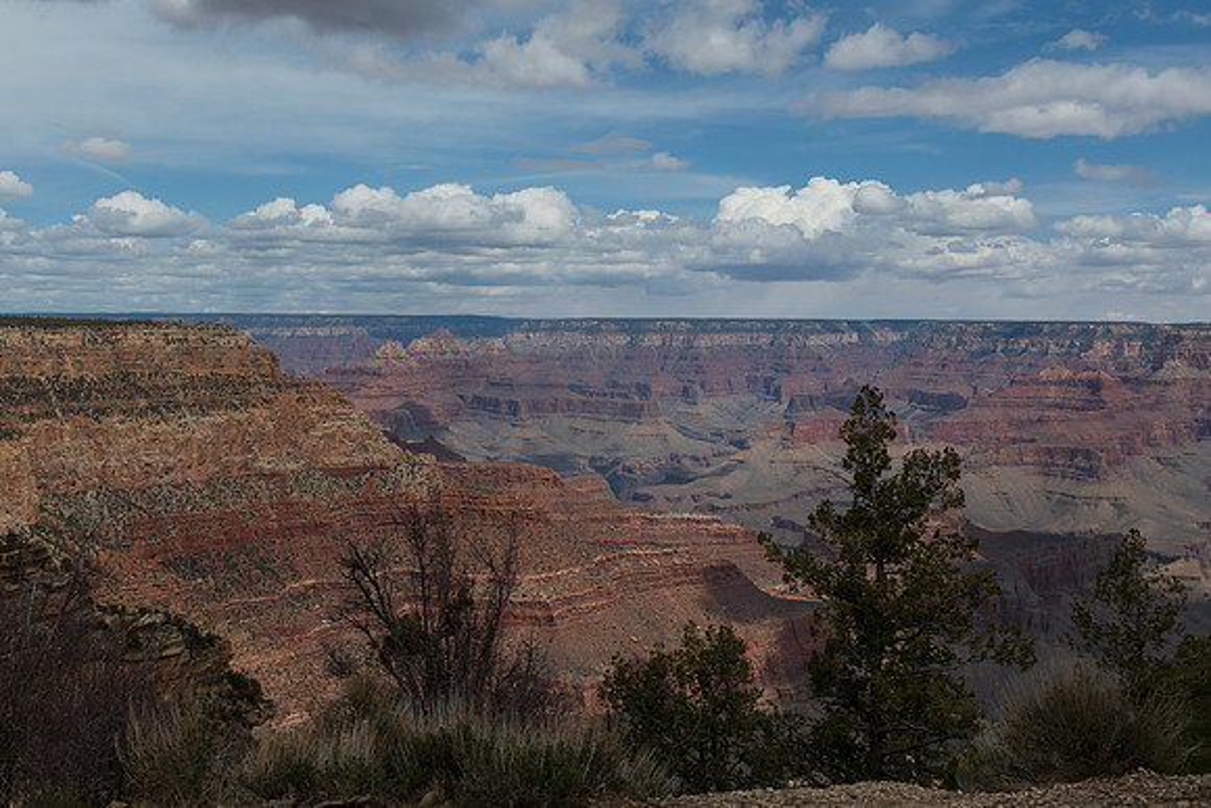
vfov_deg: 35.0
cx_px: 571
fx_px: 1279
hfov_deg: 50.6
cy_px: 384
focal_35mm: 38
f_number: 16
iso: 180
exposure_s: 1/320
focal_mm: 24
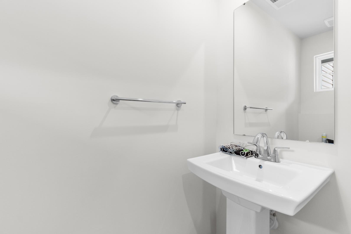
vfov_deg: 77.3
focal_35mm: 15
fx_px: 146
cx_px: 176
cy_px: 117
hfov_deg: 100.4
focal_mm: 10
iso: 100
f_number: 4.5
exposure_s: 1/15
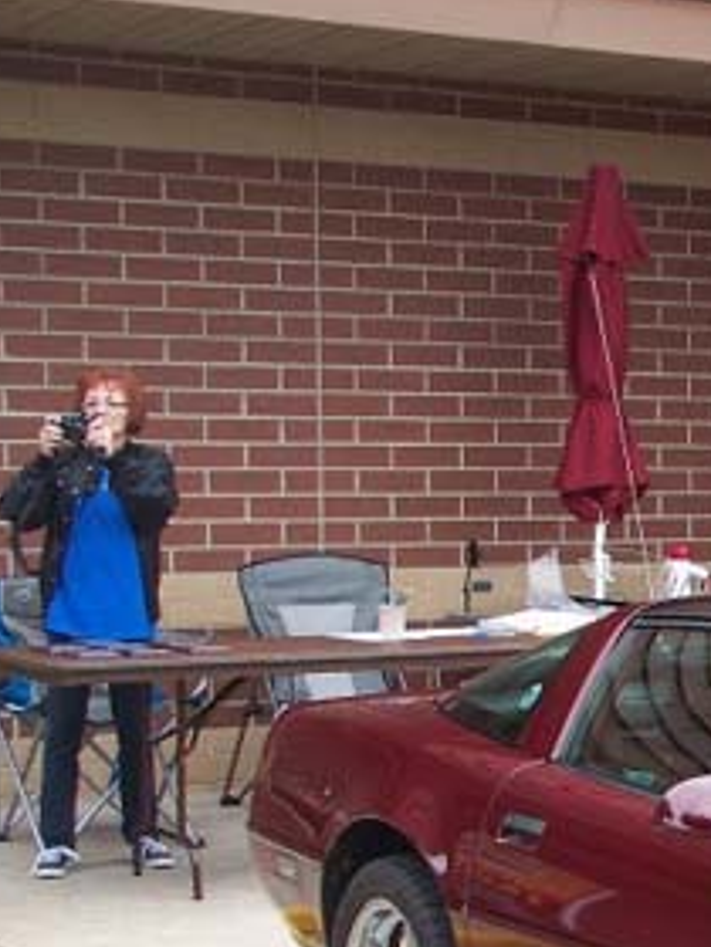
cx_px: 1246
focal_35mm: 103
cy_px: 781
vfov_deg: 18.9
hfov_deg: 13.1
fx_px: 2821
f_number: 2.8
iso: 64
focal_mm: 7.5
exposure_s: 1/160
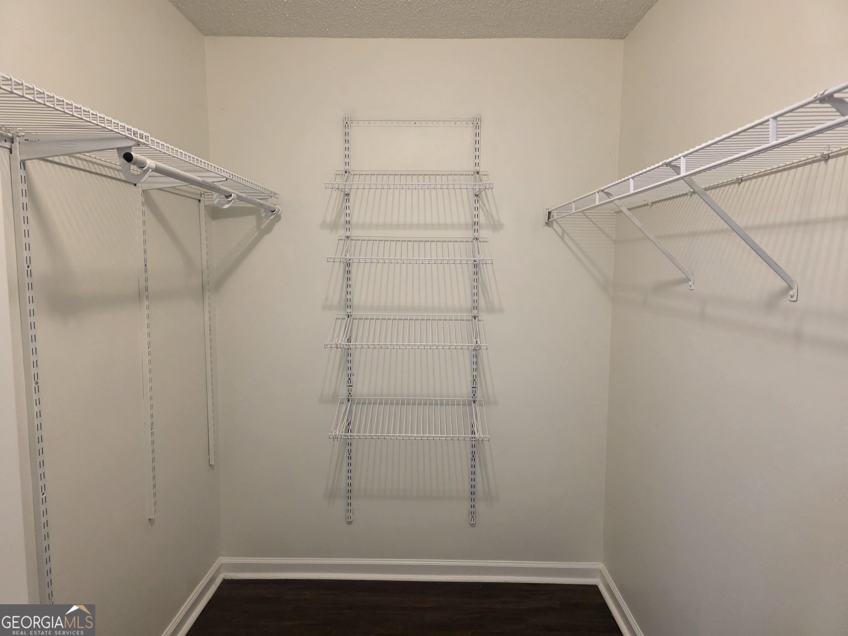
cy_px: 318
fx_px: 563
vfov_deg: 58.9
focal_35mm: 23
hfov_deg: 73.9
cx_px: 424
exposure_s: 1/120
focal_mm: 6.3
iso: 400
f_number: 1.7
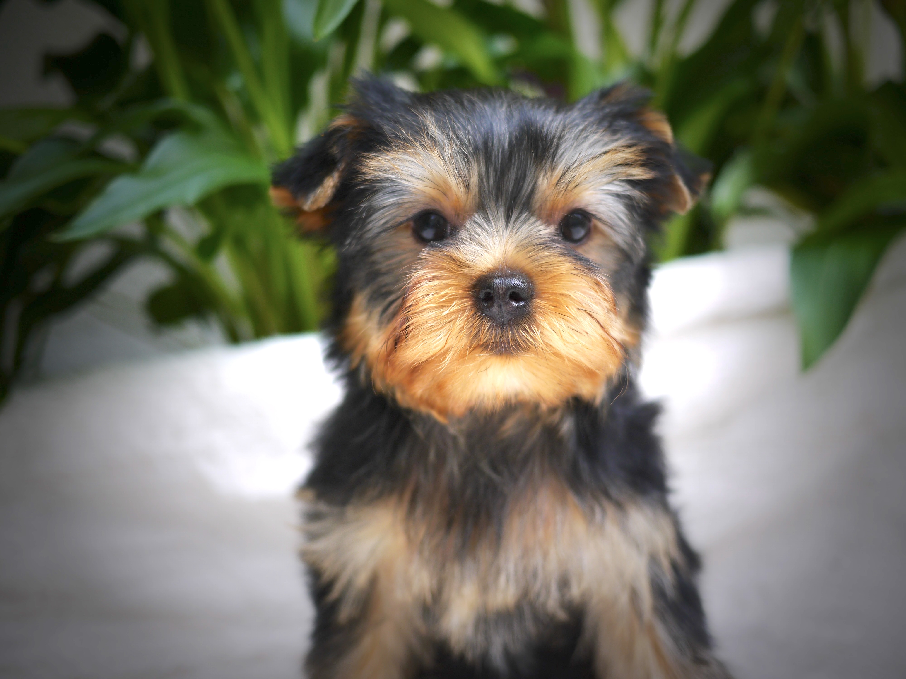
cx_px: 453
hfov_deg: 46.8
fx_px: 1047
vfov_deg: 36.0
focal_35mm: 40
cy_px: 340
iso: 160
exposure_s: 1/640
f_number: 1.7
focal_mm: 20
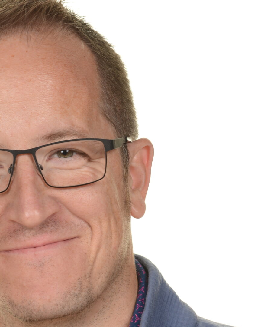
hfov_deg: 5.8
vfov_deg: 7.2
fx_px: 2578
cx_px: 36
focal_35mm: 267
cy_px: 292
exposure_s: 1/160
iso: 125
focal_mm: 120
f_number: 11
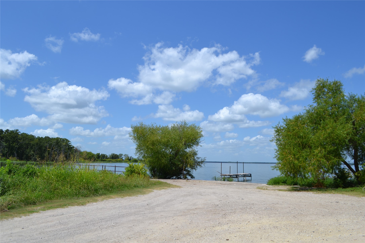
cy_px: 122
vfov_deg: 47.9
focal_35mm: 27
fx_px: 274
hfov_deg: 67.4
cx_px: 182
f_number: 9
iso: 100
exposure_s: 1/320
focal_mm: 18
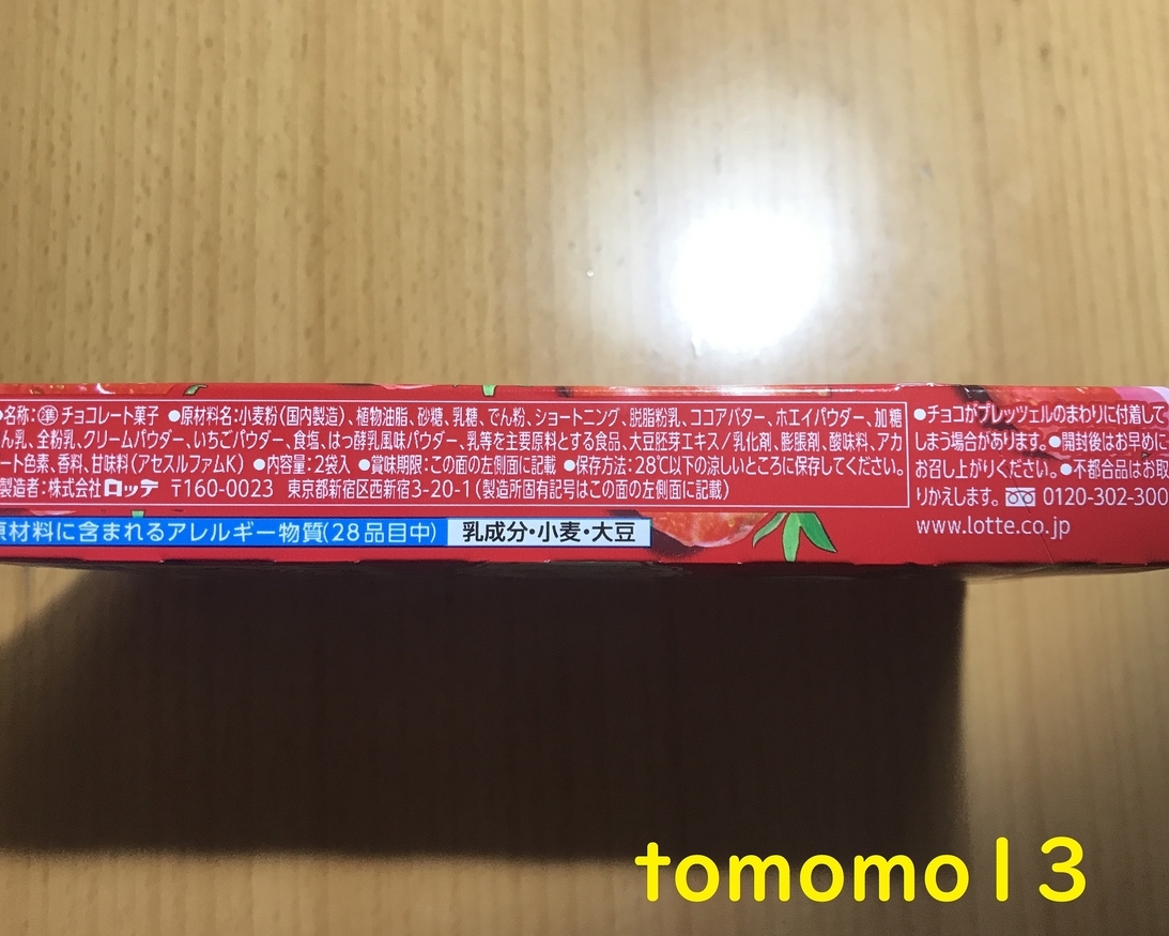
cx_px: 572
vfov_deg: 48.5
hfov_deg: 58.8
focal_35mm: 30
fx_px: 1038
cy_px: 465
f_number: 1.8
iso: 25
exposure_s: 1/30
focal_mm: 3.99
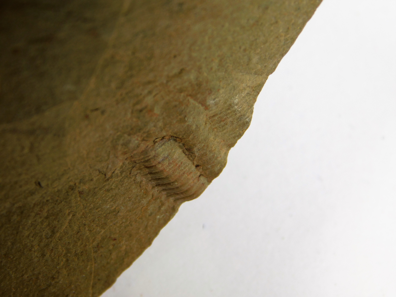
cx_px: 198
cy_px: 148
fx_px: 2105
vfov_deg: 8.1
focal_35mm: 184
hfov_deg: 10.7
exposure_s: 1/40
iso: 125
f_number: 5.4
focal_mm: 32.7
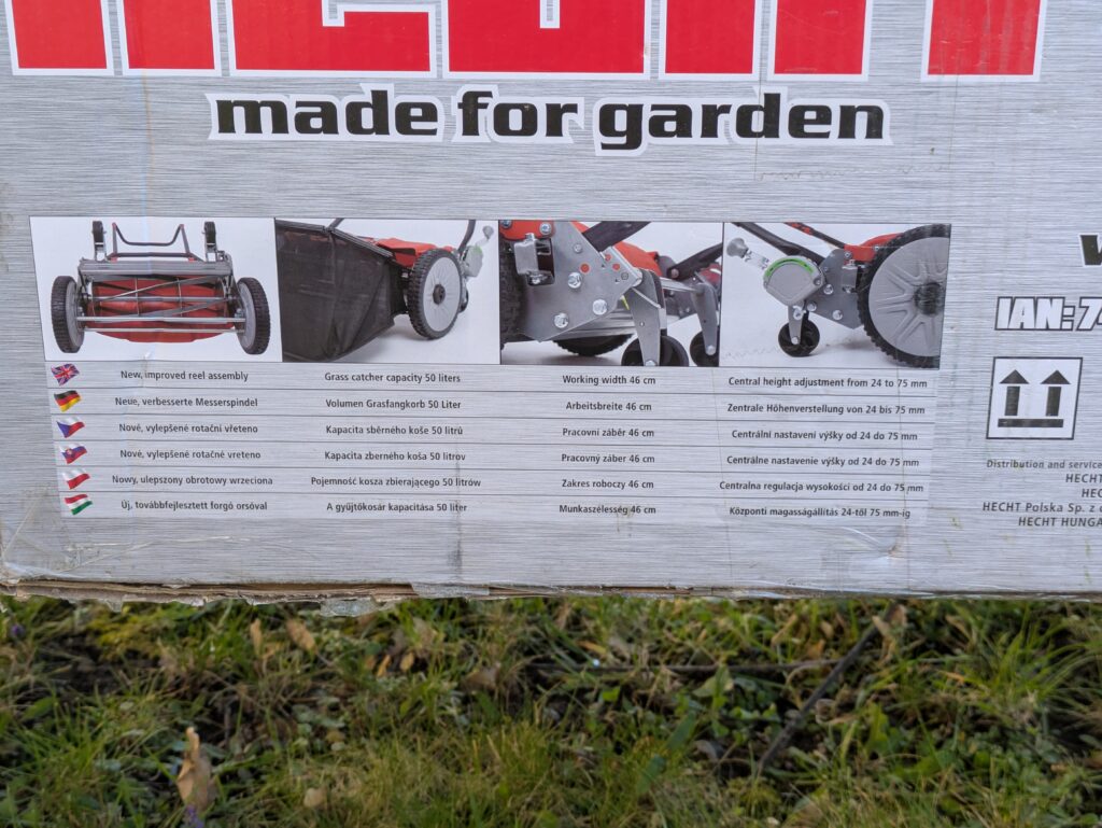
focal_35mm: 51
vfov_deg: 28.6
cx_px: 551
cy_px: 414
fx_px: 1624
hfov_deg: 37.5
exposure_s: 1/148
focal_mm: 5.43
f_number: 1.89
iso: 48
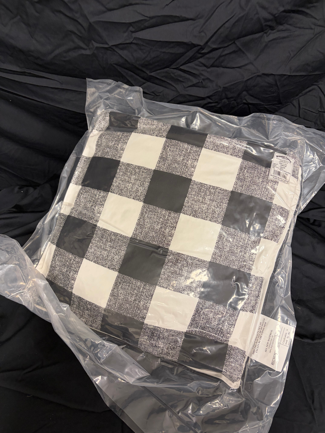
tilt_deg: -46.5
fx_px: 325
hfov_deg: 53.1
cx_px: 162
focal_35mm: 26
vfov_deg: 67.3
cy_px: 216
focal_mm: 5.96
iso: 200
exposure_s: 1/60
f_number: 1.6
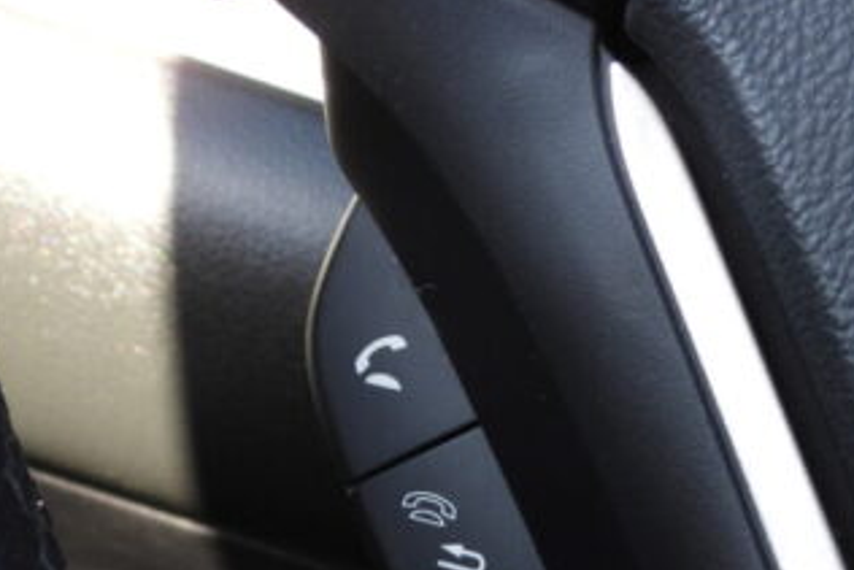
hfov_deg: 18.5
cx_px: 600
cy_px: 497
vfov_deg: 12.4
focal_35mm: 110
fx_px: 2611
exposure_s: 1/50
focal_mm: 8.5
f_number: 3.2
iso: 100
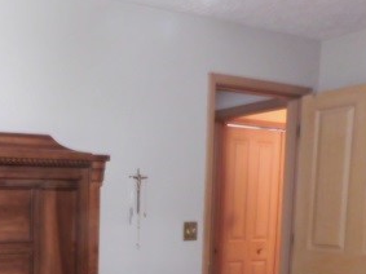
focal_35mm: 52
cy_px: 282
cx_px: -13
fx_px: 550
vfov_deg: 26.3
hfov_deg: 33.2
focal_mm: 4
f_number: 3
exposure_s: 1/30
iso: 360
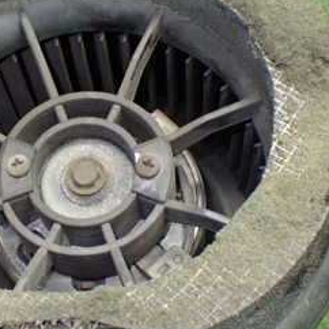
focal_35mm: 79
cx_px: 75
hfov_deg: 21.7
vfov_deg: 21.9
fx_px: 849
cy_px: 169
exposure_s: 1/60
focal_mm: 6.37
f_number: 2.5
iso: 800
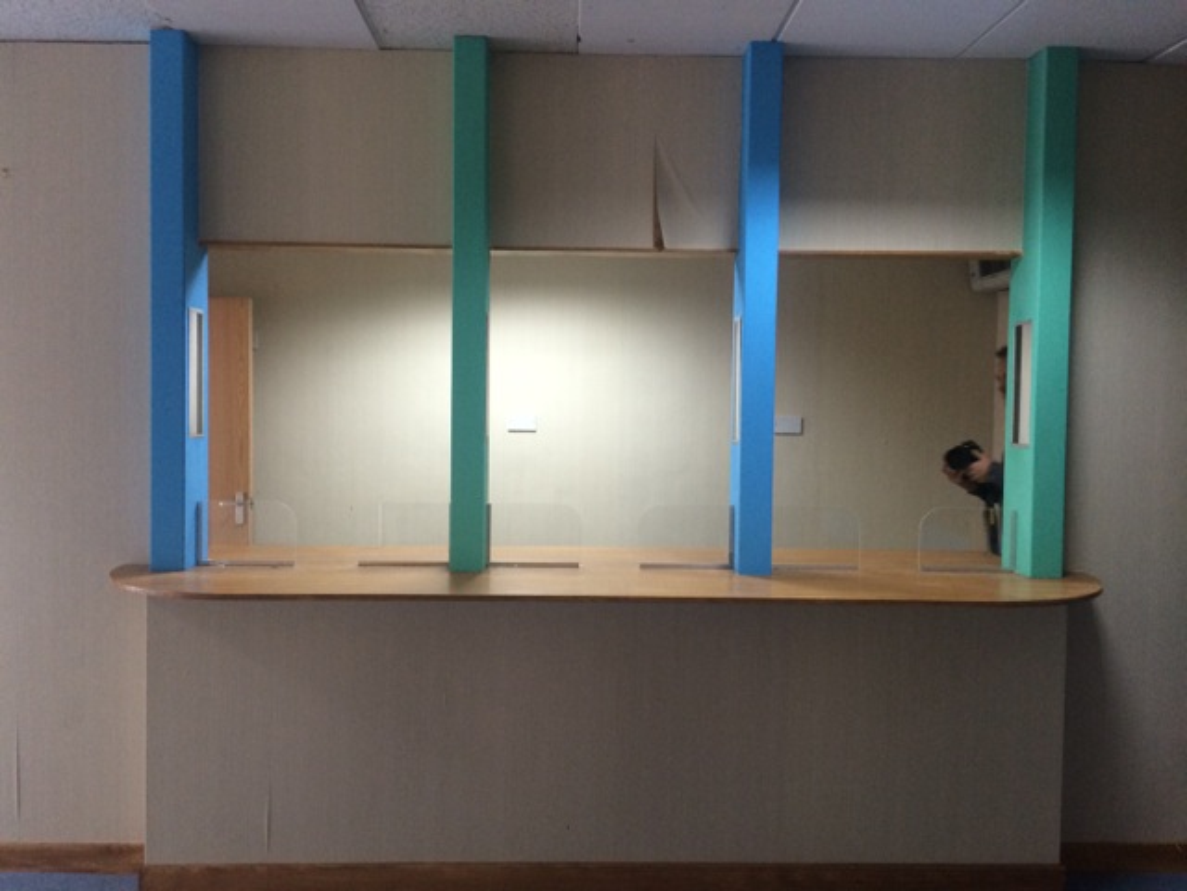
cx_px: 594
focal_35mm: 30
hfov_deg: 60.0
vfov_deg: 46.8
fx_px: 1029
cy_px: 446
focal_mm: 4.12
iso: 200
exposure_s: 1/33
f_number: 2.2
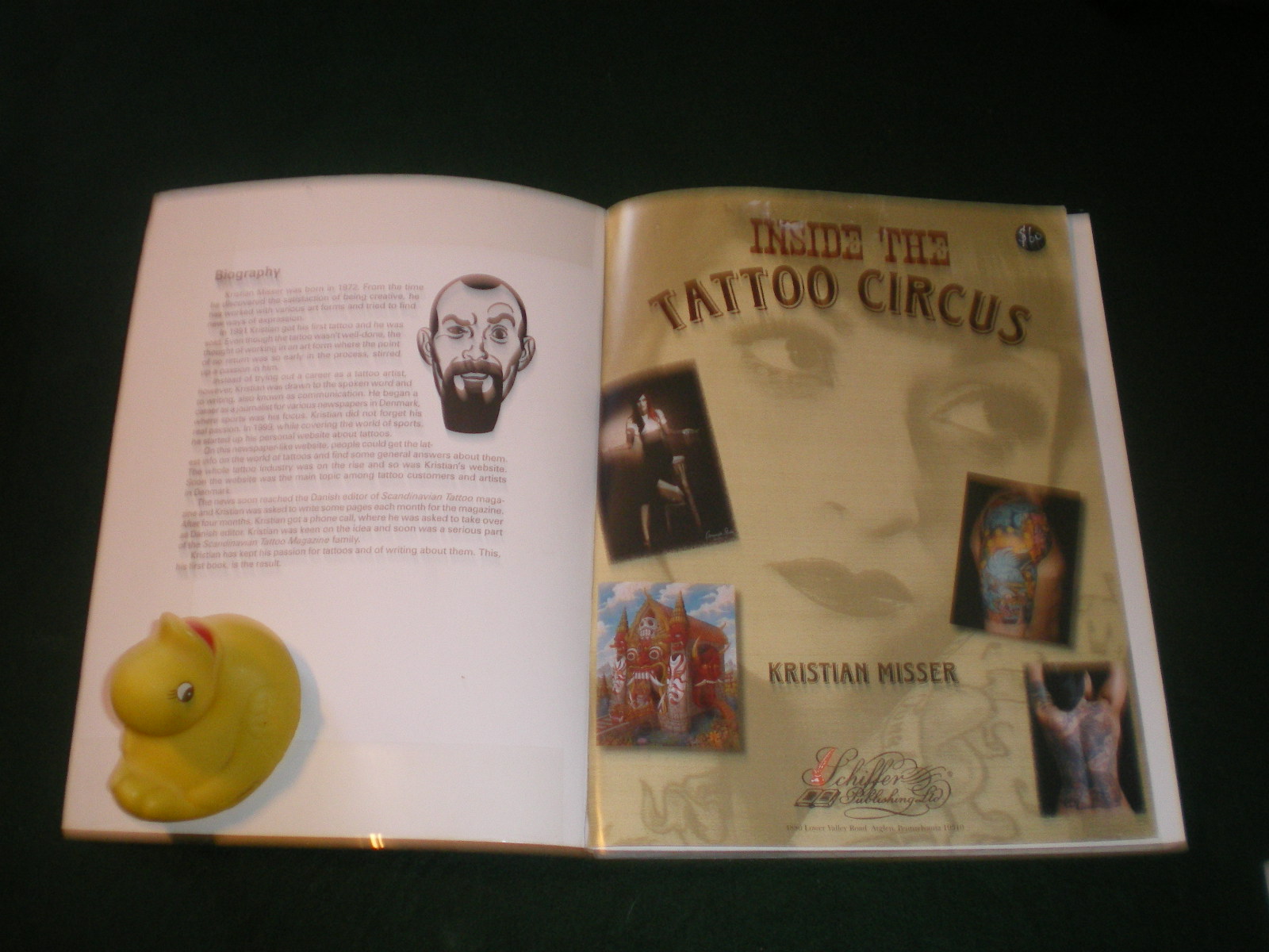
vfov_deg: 37.7
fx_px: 1393
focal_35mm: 38
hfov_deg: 49.0
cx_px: 634
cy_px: 476
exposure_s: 1/50
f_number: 3.1
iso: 200
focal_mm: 6.3
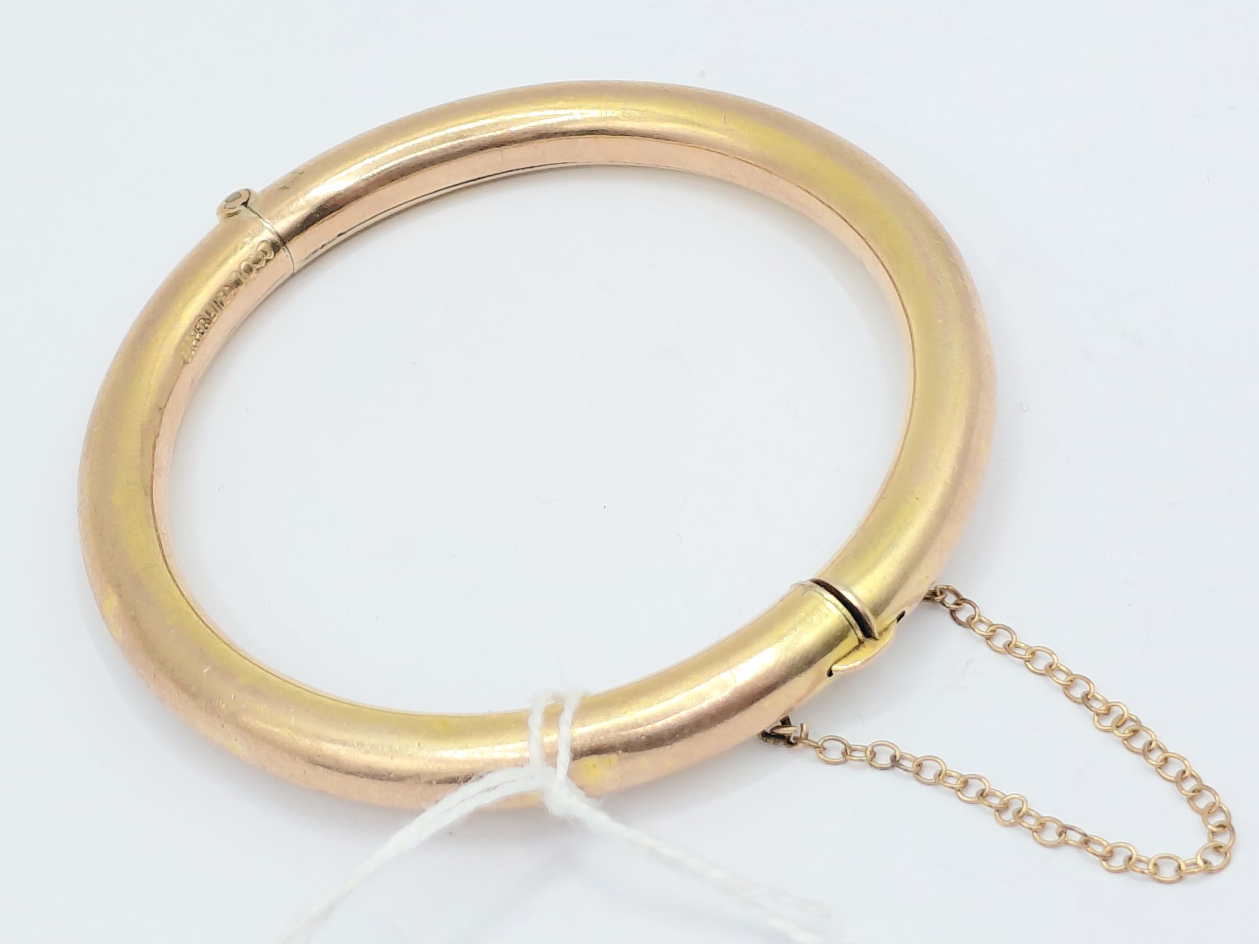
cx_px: 630
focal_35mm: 25
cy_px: 472
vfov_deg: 54.9
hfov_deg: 69.4
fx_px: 909
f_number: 1.8
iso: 40
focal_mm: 4.69
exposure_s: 1/101
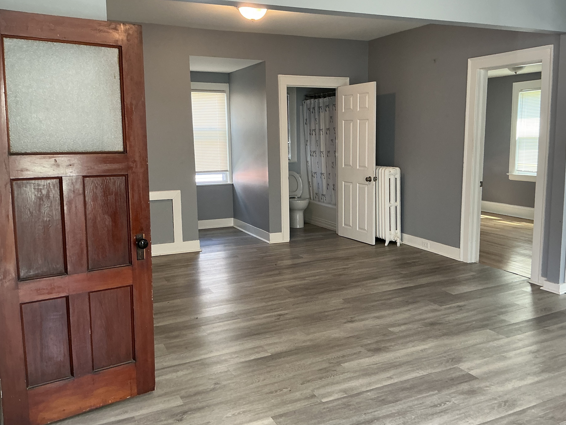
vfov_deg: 45.4
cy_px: 212
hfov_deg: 58.2
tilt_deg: -6.9
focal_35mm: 31
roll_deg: +0.9
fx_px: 507
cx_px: 312
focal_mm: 3
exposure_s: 1/60
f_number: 1.8
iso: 80
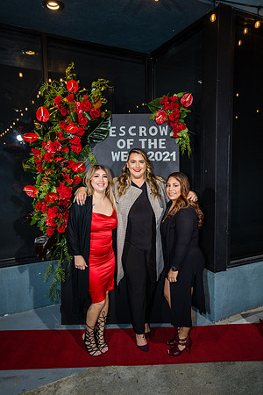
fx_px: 307
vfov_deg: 65.5
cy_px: 198
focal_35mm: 28
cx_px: 132
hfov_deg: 46.4
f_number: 3.2
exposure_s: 1/250
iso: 800
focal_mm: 28
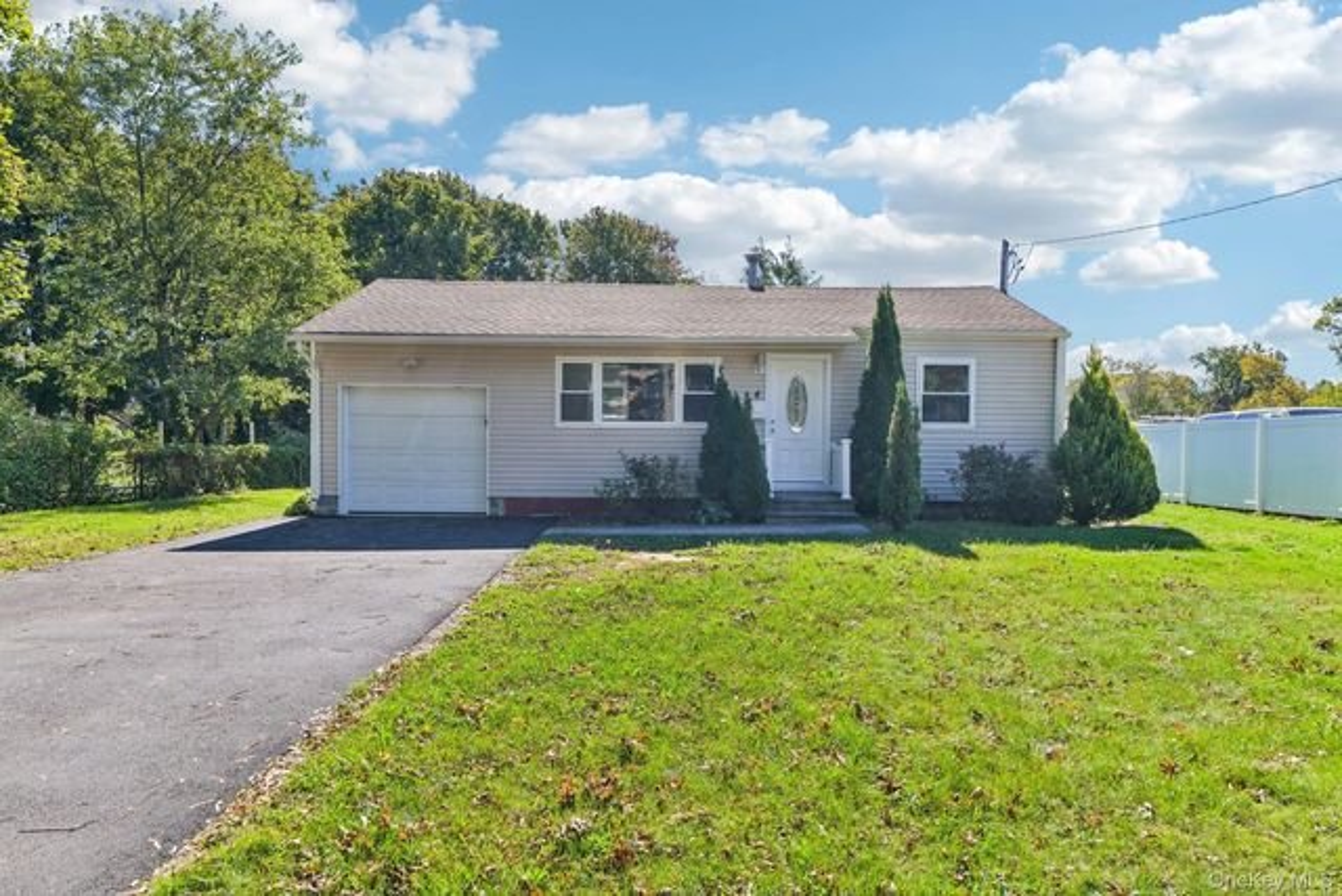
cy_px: 448
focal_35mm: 24
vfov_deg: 53.2
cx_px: 671
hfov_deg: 73.7
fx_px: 895
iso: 250
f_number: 9
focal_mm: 24
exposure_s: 1/320
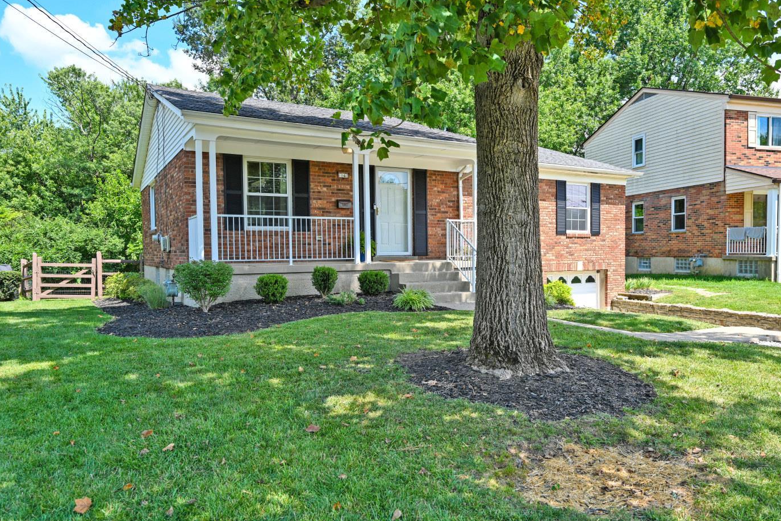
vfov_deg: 52.1
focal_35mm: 25
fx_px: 533
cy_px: 267
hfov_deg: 72.4
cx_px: 422
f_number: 5.6
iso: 125
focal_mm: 22.5
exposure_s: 1/250
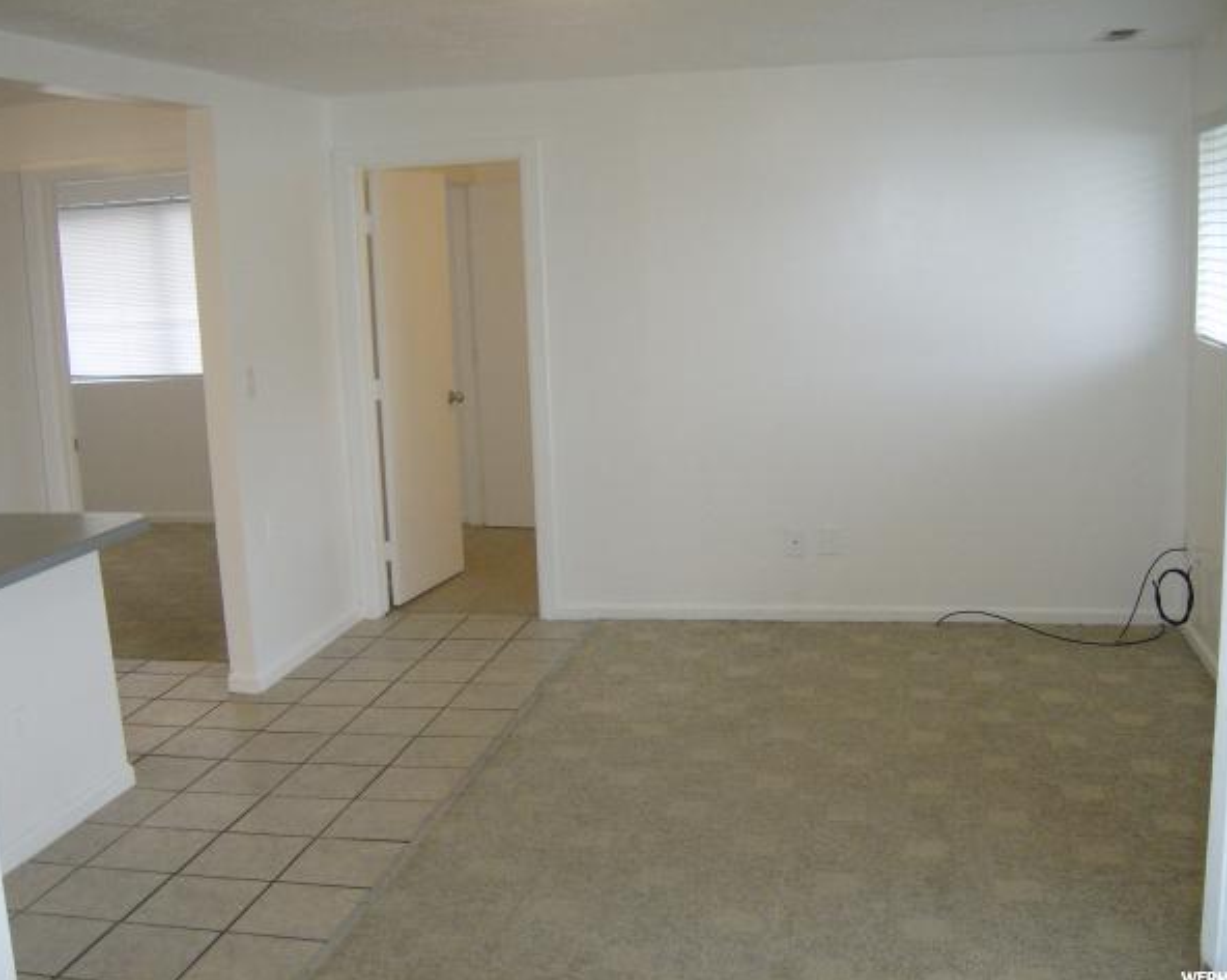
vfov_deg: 39.1
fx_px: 1379
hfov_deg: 47.9
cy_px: 489
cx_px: 584
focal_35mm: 38
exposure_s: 1/60
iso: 200
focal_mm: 6
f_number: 2.8
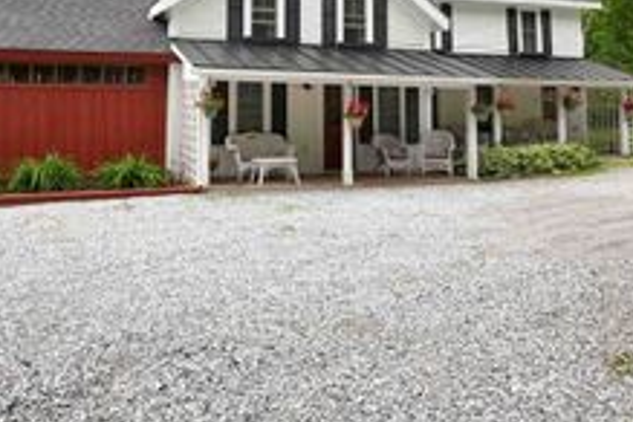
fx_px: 563
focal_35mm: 32
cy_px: 48
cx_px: 234
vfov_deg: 38.5
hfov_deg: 57.9
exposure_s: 1/1000
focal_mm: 14
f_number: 14
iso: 2000
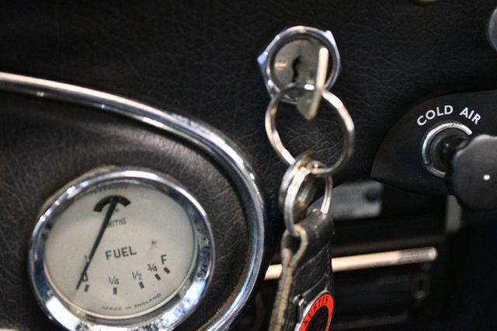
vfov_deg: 20.3
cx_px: 248
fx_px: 924
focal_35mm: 67
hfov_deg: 30.1
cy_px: 166
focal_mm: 45
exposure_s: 1/60
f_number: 5.3
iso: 7200
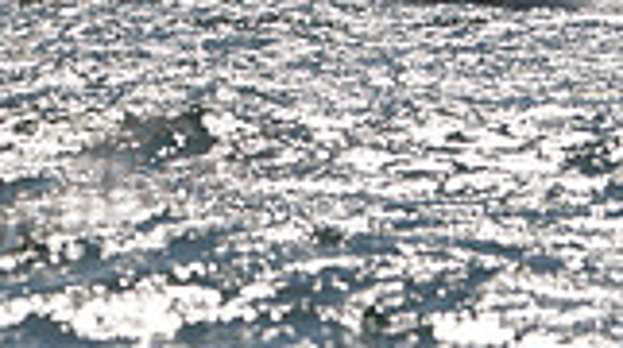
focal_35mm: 756
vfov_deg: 1.6
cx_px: -348
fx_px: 12470
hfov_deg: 2.9
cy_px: -350
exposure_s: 1/2500
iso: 280
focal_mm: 200
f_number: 8
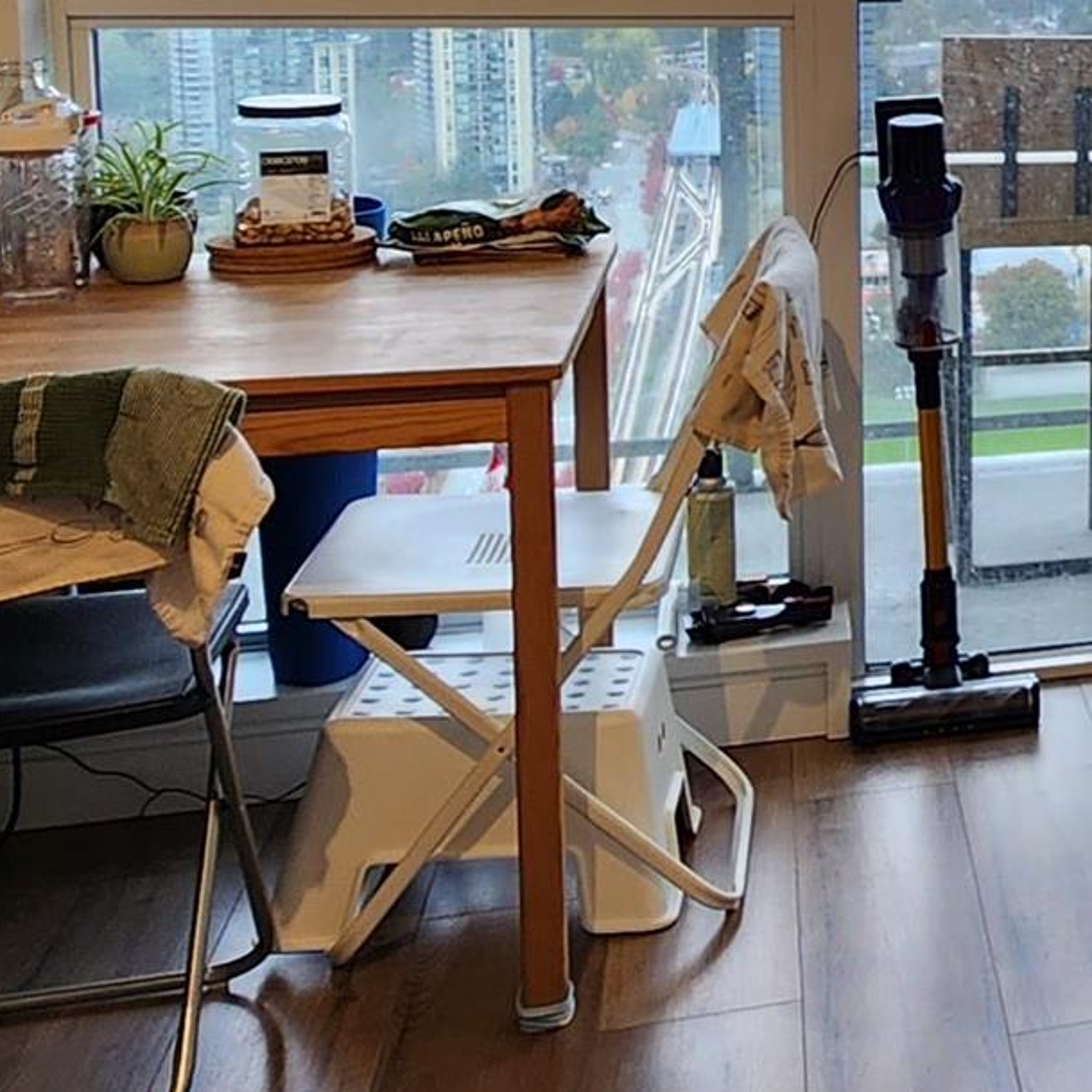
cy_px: 56
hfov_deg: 22.8
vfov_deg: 28.1
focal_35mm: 58
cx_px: 1725
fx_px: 2070
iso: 100
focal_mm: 2.2
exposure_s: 1/60
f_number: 2.2
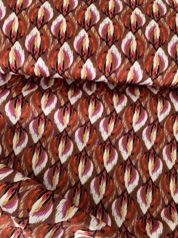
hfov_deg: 53.1
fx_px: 178
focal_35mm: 26
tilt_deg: -76.4
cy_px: 119
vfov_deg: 67.3
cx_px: 89
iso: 400
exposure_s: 1/60
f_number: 1.8
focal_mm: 4.25
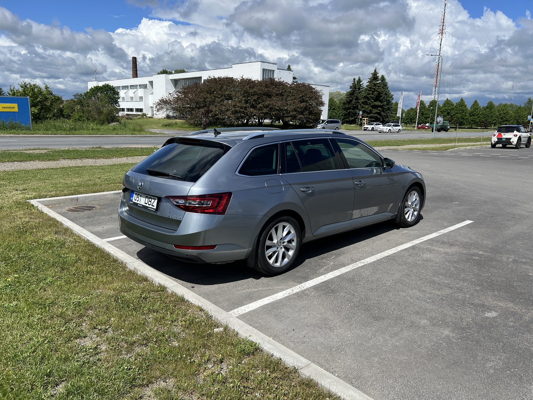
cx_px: 266
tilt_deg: -11.0
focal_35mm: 26
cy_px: 200
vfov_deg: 53.1
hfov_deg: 67.3
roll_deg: -1.5
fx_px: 400
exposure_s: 1/5076
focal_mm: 5.7
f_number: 1.5
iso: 50
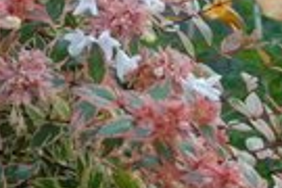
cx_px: 4
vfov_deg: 6.9
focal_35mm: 196
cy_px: -54
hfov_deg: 10.4
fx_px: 1535
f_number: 5
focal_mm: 32
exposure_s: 1/90
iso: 200
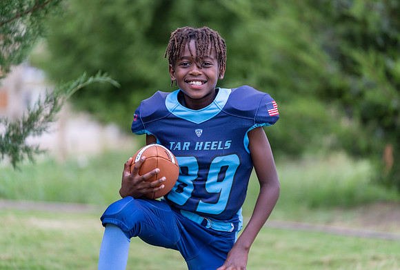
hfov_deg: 12.6
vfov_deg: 8.5
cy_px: 129
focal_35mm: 162
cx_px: 212
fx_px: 1812
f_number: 2.8
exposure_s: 1/320
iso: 640
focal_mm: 154
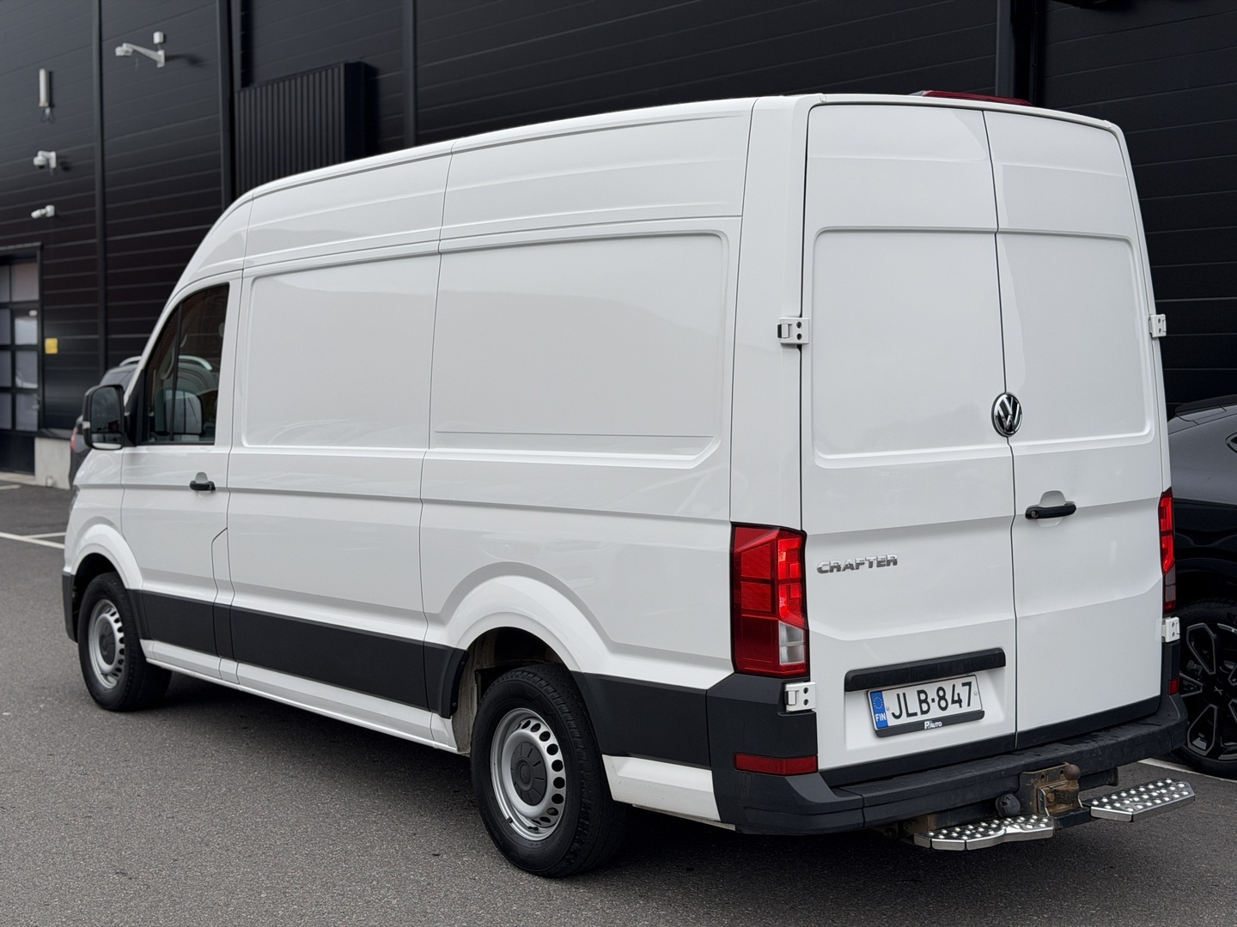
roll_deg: -0.2
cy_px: 464
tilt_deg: -3.0
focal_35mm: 48
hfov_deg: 39.7
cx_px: 618
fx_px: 1715
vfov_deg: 30.3
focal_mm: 6.76
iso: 64
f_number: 1.78
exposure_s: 1/1041
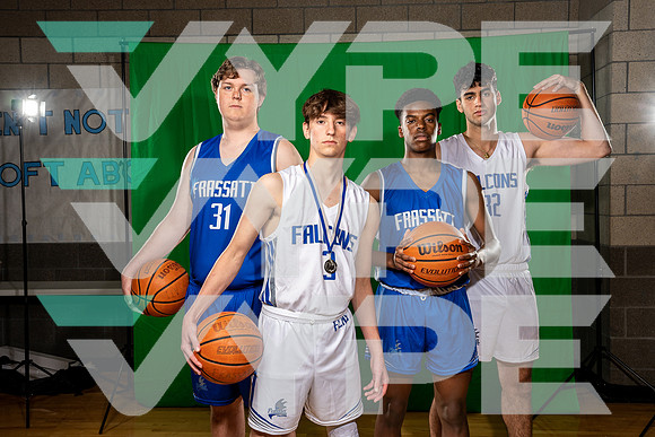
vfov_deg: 33.4
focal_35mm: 40
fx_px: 728
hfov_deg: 48.4
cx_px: 328
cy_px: 218
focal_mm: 40
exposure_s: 1/250
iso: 250
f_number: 8
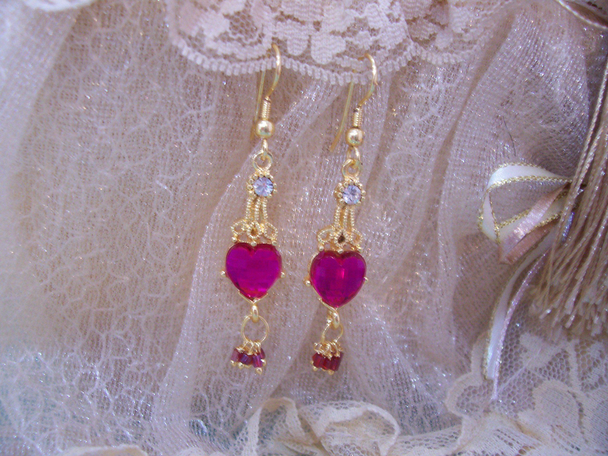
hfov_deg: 54.0
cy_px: 228
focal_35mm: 34
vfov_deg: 41.8
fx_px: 597
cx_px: 304
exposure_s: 1/5.66
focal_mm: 5.6
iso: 160
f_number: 2.7
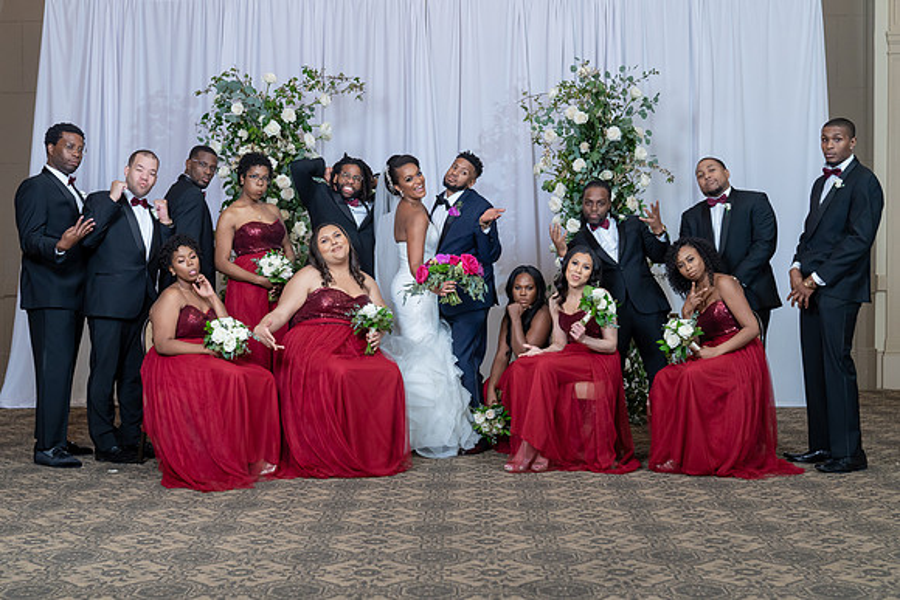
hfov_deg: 43.1
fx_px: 1141
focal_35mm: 46
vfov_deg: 29.5
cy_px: 304
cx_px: 443
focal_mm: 44
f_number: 5.6
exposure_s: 1/200
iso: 2000
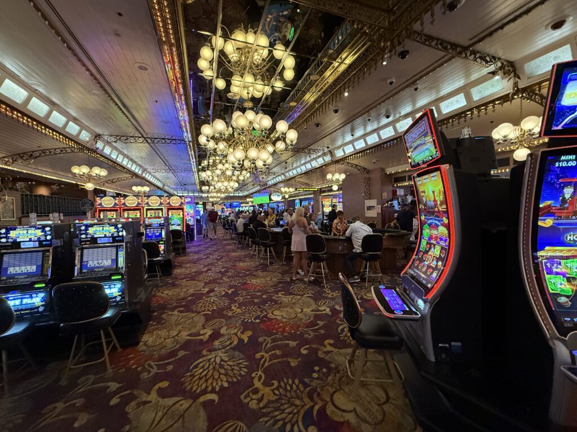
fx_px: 233
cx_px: 288
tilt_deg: -1.2
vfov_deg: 85.7
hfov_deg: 102.1
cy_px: 216
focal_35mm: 14
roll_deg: +1.2
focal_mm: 2.22
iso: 500
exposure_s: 1/60
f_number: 2.2
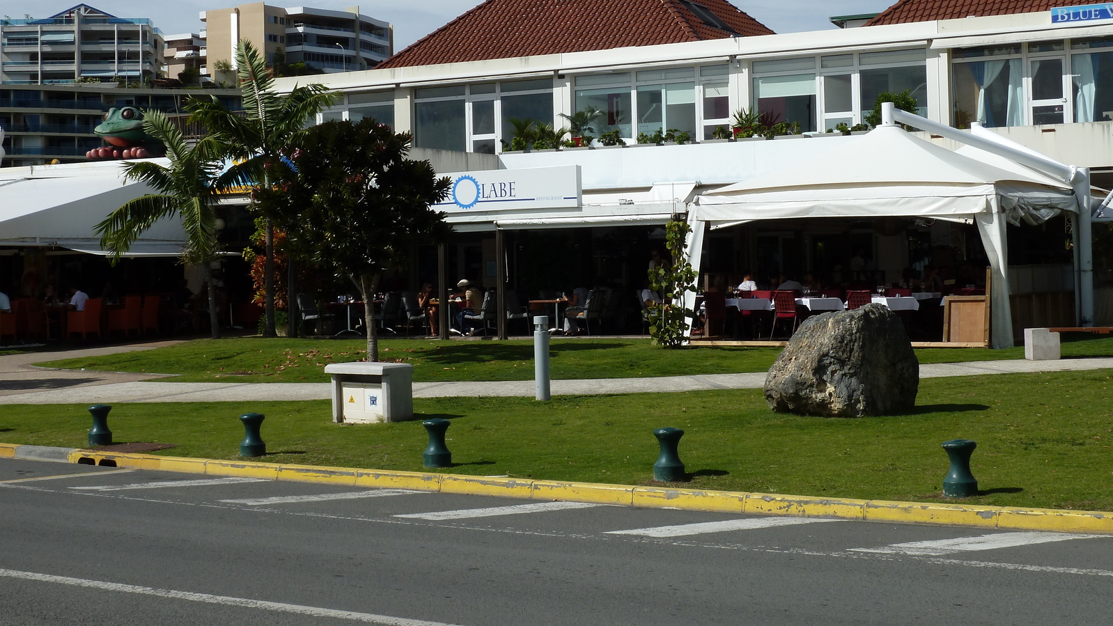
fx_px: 1771
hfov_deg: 34.9
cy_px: 213
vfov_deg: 20.0
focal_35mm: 60
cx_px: 556
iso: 80
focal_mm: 9.1
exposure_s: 1/640
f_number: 5.6
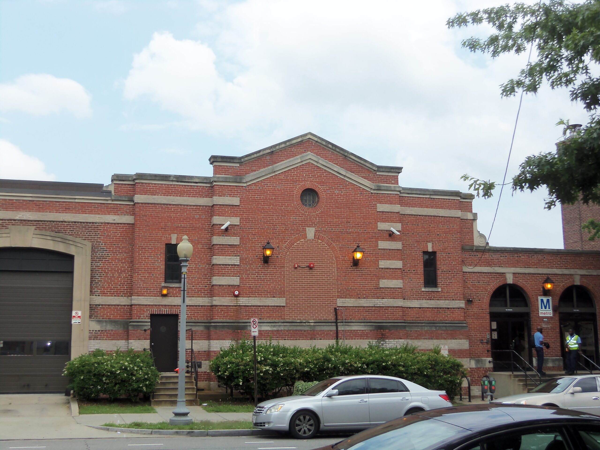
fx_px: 849
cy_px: 225
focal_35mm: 49
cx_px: 300
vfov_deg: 29.7
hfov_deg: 38.9
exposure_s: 1/250
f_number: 4.6
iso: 64
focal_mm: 8.7
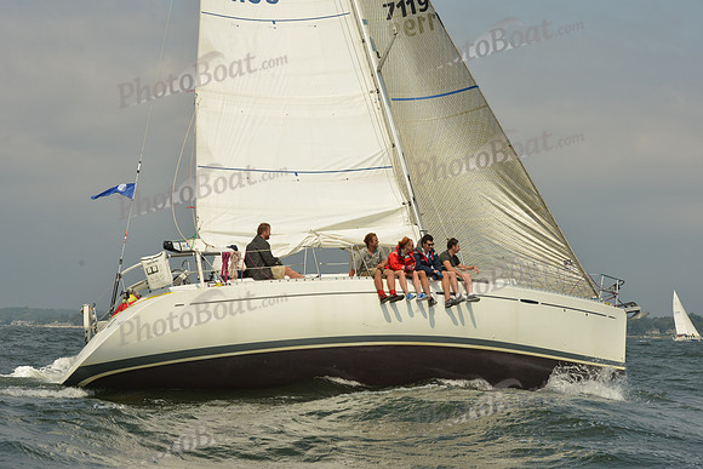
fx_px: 1367
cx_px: 352
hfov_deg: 28.8
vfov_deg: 19.5
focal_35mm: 70
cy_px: 234
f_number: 10
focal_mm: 70
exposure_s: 1/1250
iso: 320
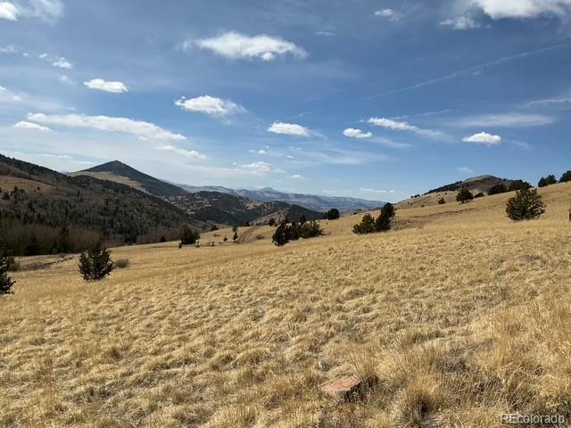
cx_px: 286
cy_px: 214
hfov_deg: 61.7
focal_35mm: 29
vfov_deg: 48.2
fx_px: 478
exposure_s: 1/3534
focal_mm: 3
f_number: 1.8
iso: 25
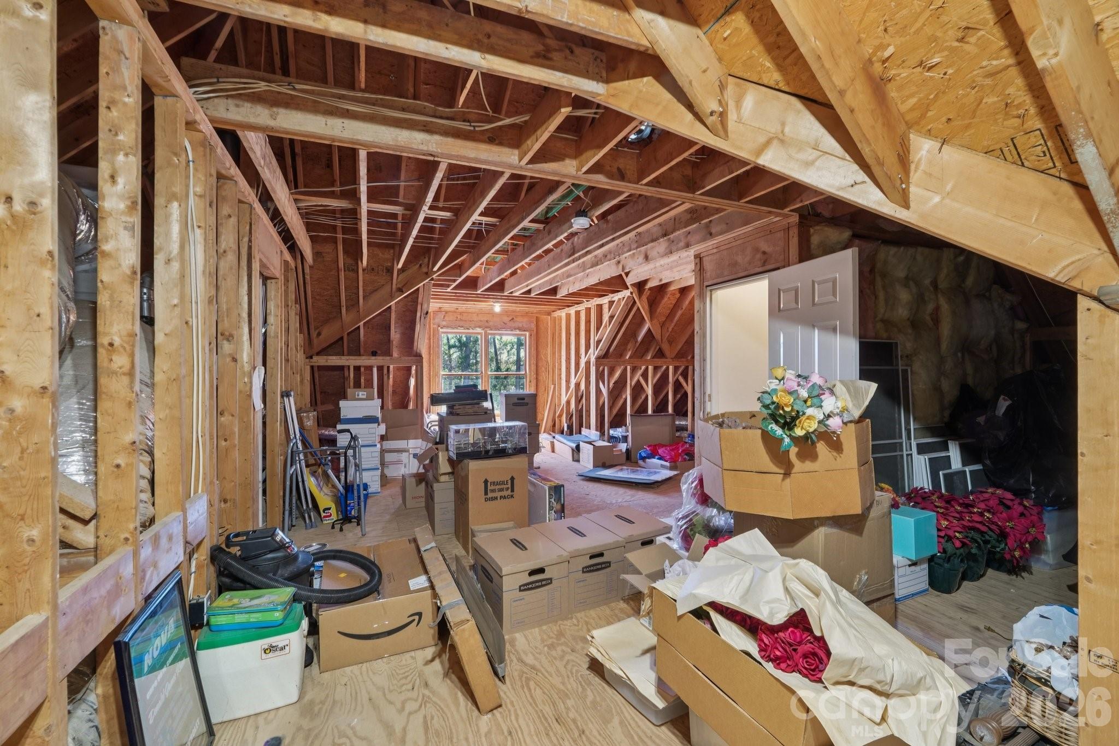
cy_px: 373
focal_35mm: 15
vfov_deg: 77.3
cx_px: 560
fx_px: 466
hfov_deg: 100.4
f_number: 8
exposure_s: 1/3.33
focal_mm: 10
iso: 400
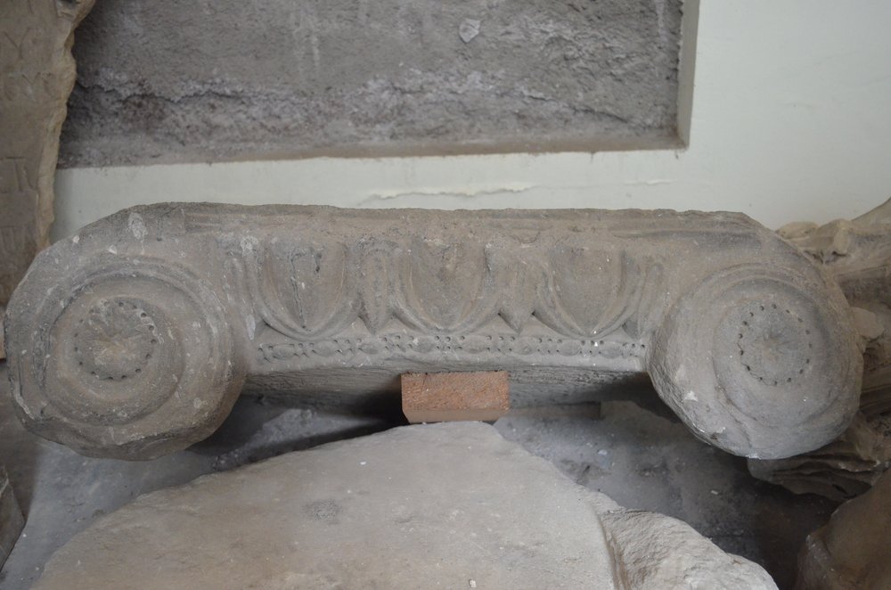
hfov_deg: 53.2
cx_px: 446
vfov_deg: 36.7
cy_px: 295
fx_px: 889
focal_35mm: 36
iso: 3200
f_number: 4
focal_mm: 24
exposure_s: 1/30
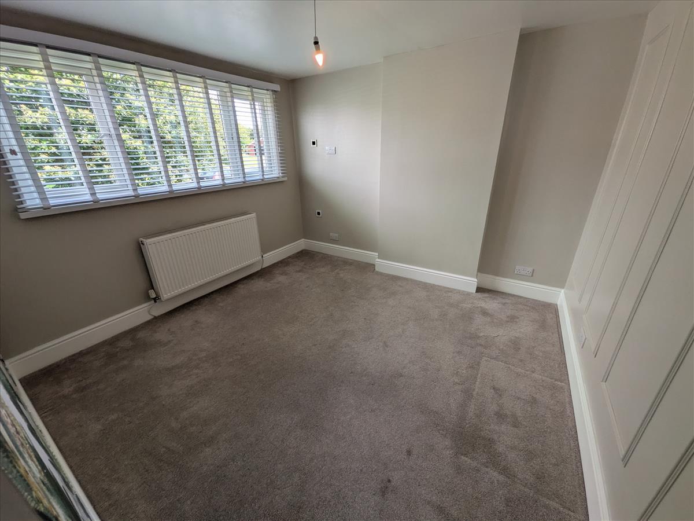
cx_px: 347
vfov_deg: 85.7
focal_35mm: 14
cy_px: 260
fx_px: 281
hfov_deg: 102.1
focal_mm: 1.85
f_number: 2.2
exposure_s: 1/150
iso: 46
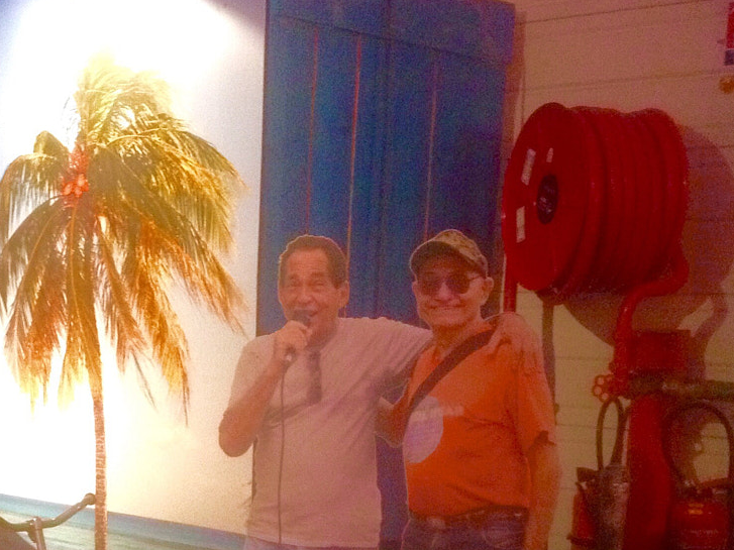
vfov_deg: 18.6
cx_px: 207
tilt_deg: -14.0
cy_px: 569
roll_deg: -2.3
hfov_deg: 25.1
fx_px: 1632
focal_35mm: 77
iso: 320
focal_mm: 4.28
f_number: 2.4
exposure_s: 1/17
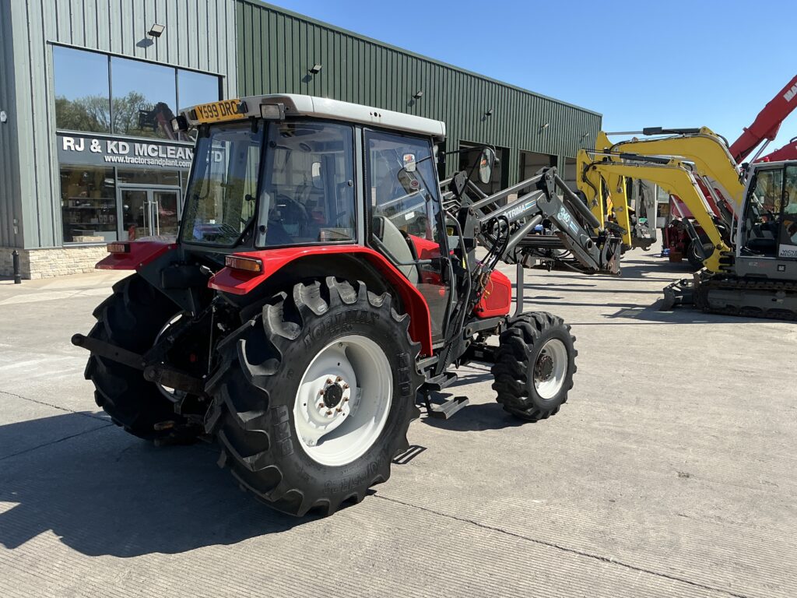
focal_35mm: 28
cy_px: 299
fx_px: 645
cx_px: 398
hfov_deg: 63.4
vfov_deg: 49.7
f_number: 1.8
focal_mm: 3
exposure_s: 1/1342
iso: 25
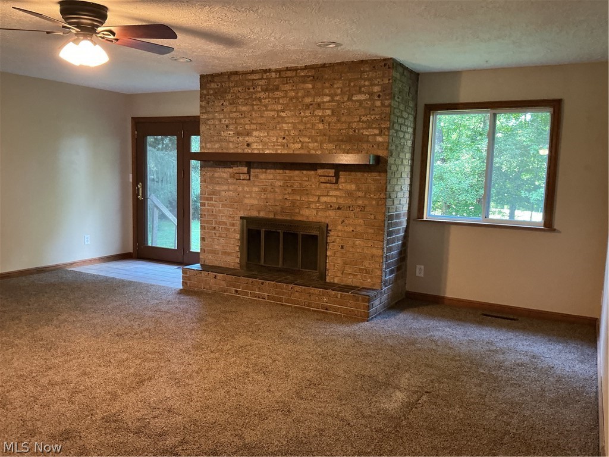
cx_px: 304
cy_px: 228
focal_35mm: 29
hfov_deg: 61.7
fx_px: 510
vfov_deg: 48.2
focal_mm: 3
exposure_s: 1/40
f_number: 1.8
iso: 250
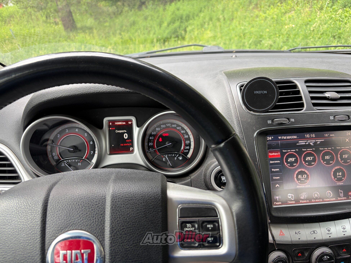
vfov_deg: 53.1
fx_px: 264
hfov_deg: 67.3
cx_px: 176
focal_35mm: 26
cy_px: 132
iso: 80
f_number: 1.6
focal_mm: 5.96
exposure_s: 1/122
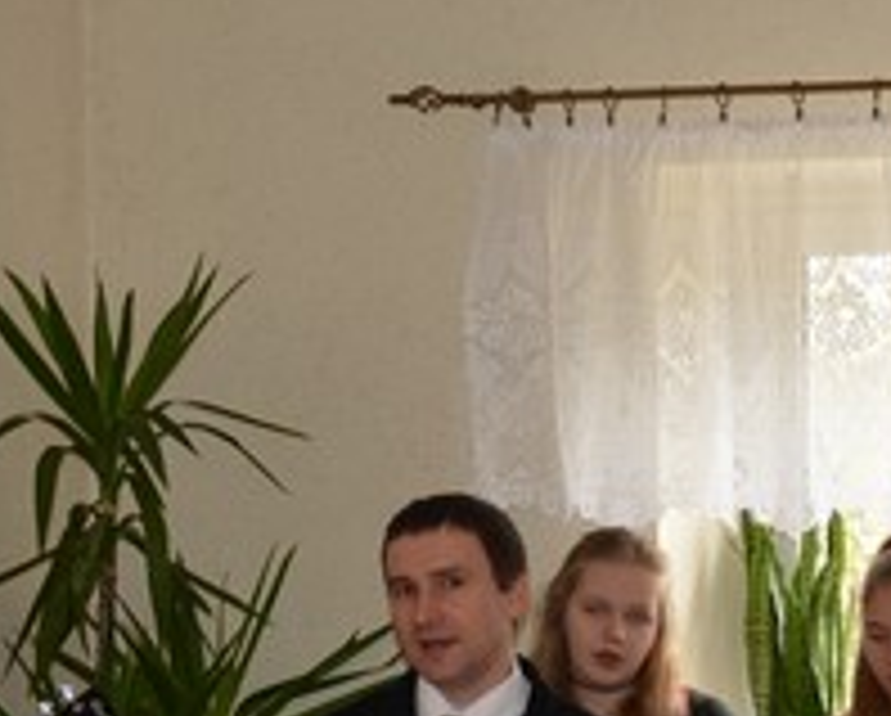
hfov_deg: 14.8
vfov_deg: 12.3
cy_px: 664
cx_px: 1094
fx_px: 3301
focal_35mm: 125
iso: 450
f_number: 3.8
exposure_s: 1/60
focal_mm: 22
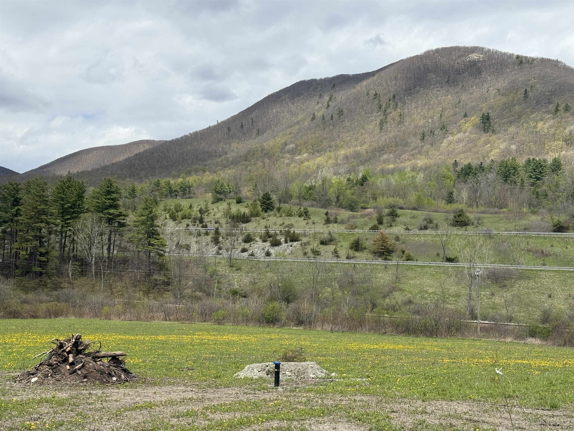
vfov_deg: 30.3
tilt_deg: +4.5
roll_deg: -2.5
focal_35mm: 48
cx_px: 287
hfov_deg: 39.7
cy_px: 216
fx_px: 796
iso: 80
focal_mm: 6.76
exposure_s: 1/5587
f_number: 1.78
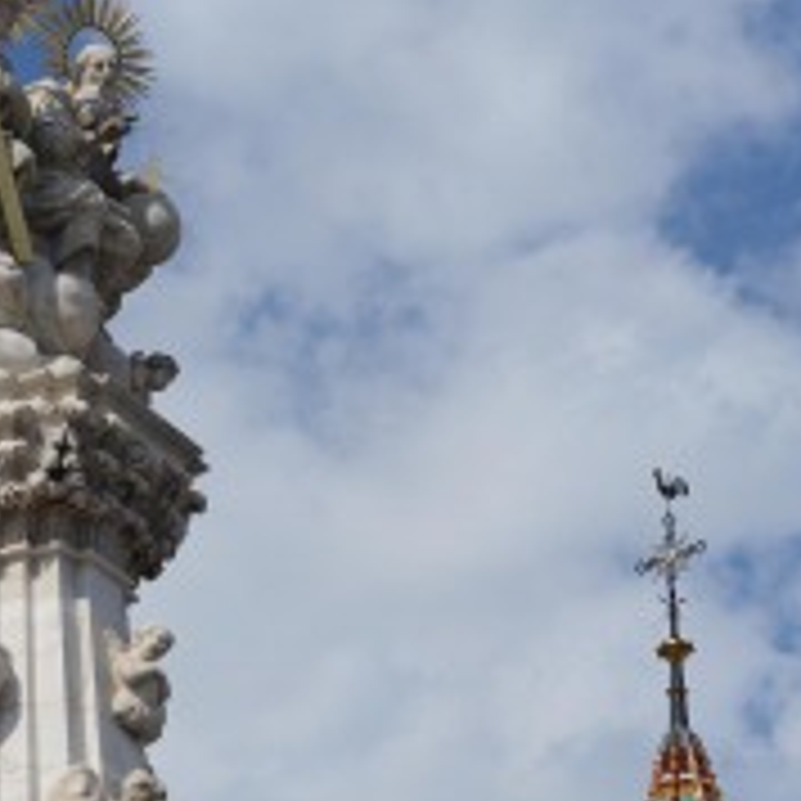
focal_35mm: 180
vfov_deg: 9.6
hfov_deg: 9.7
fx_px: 4712
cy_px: 830
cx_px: 256
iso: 250
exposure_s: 1/1250
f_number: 8
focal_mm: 70
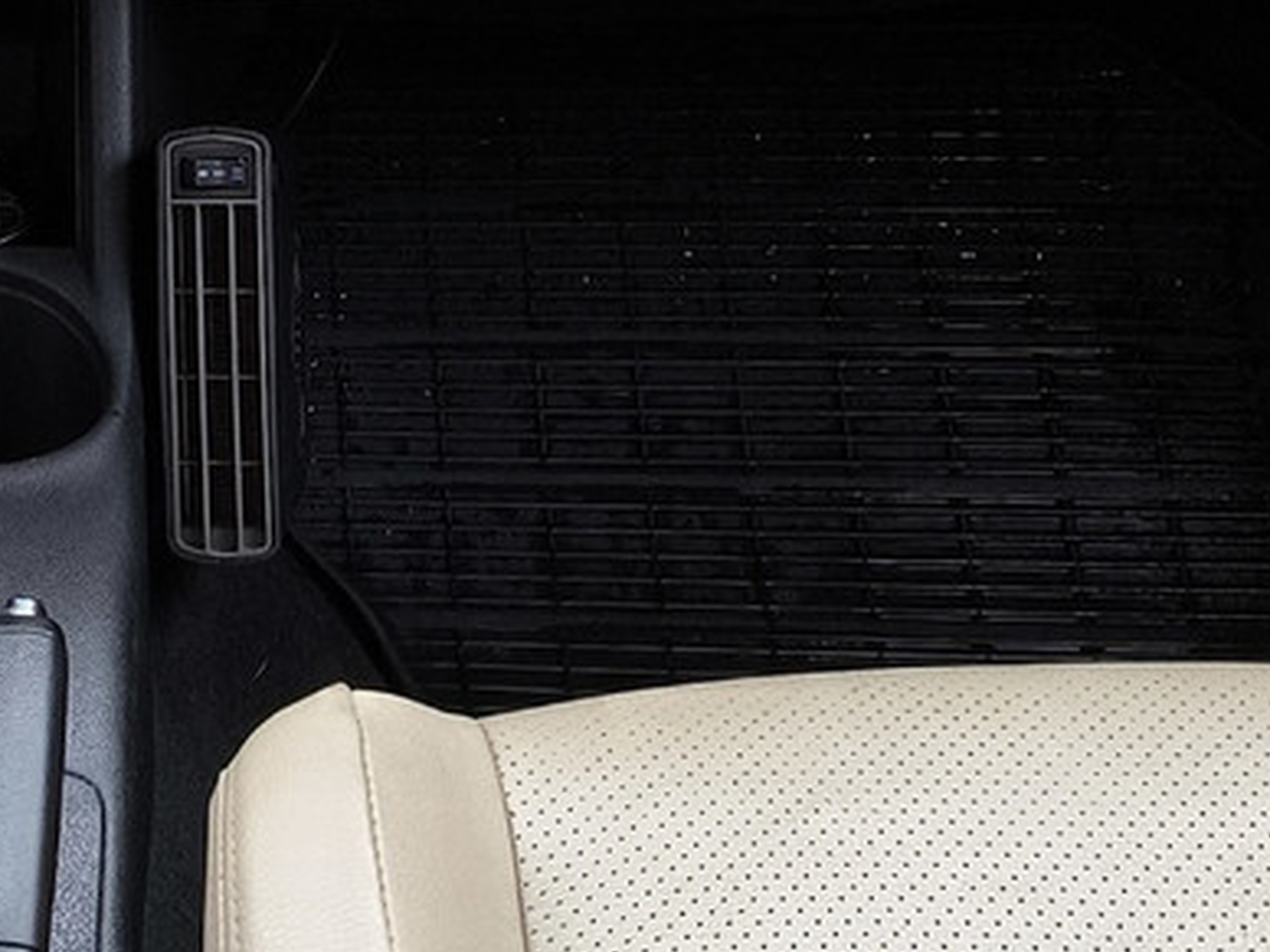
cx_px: -334
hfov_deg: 18.6
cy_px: -249
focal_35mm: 99
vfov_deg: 14.4
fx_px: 3632
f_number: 1.9
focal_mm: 6.92
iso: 125
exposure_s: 1/100
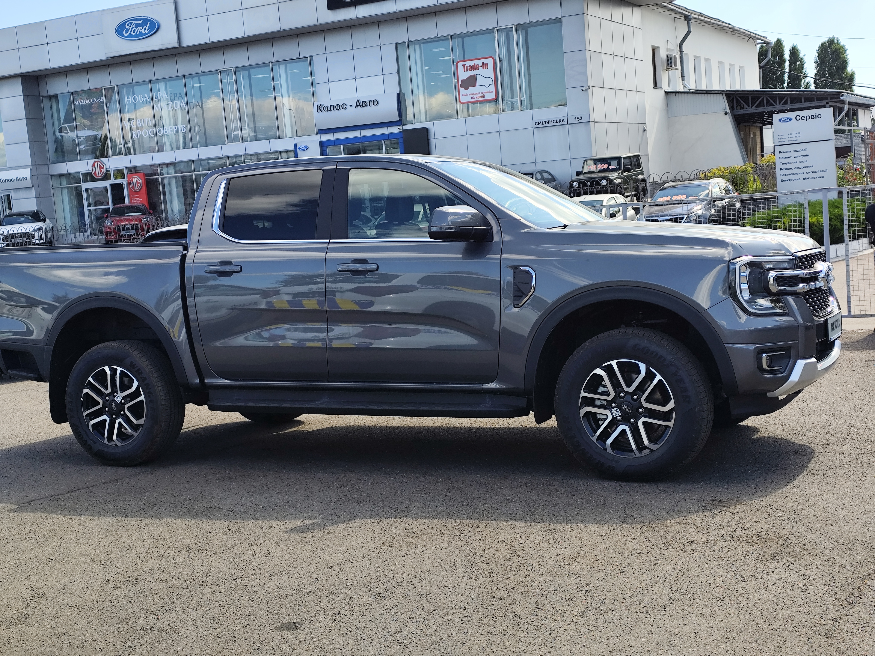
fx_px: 1163
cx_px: 438
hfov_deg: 41.2
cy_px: 328
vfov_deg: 31.5
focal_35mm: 46
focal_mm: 6.19
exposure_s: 1/699
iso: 50
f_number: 1.65
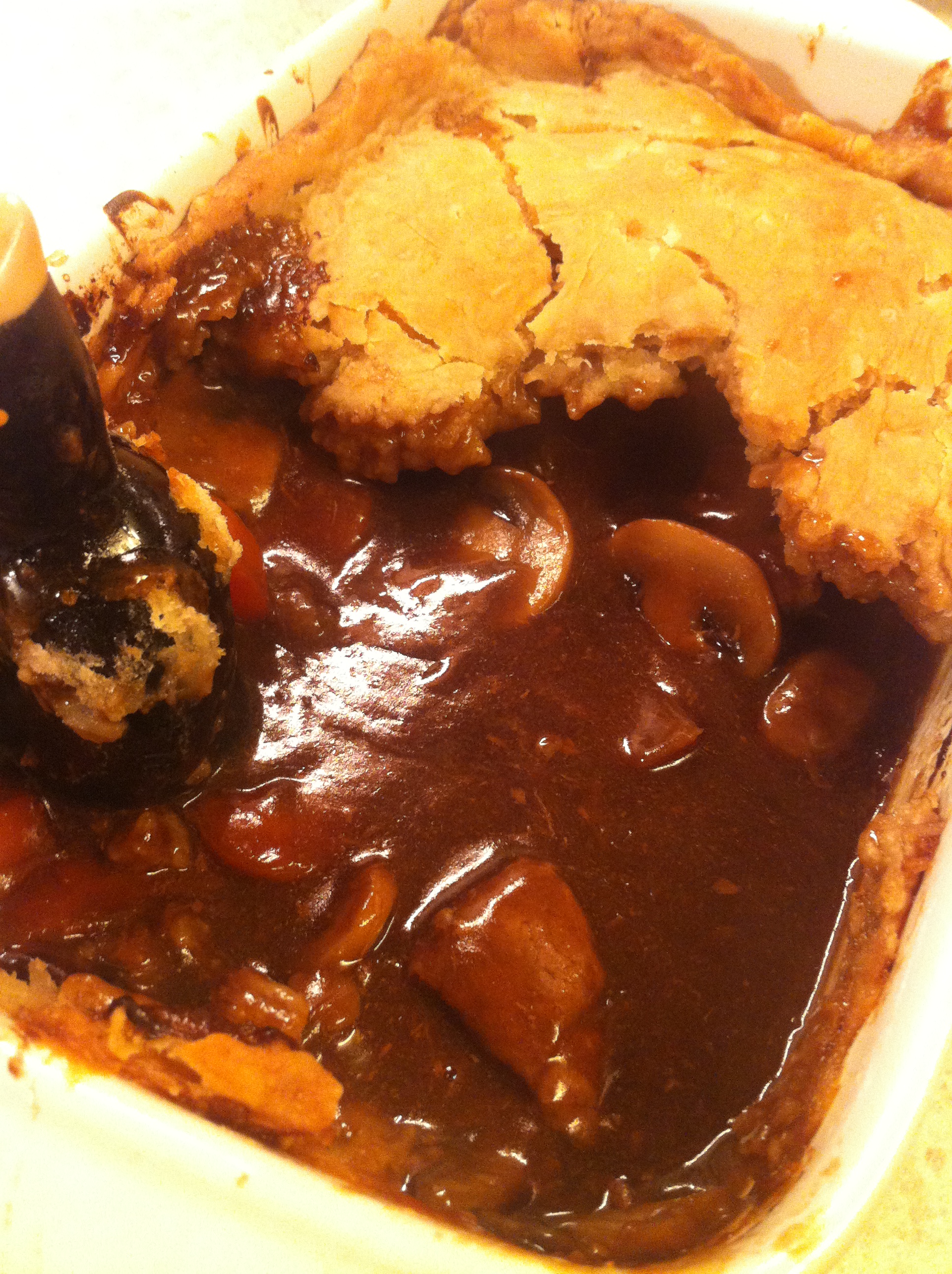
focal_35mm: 35
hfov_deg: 40.6
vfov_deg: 52.7
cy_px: 637
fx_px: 1287
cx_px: 476
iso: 250
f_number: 2.8
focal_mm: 3.85
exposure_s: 1/15
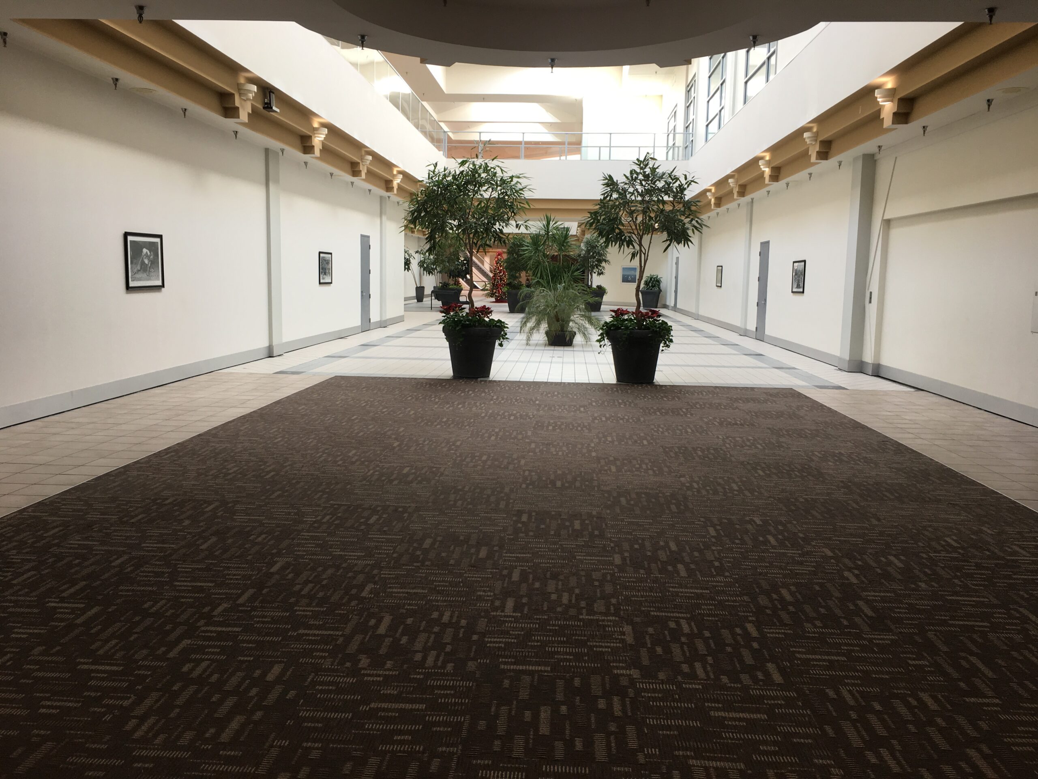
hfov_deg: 61.7
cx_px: 519
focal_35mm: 29
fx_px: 870
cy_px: 390
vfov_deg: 48.2
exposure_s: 1/40
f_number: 2.2
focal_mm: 4.15
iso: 25
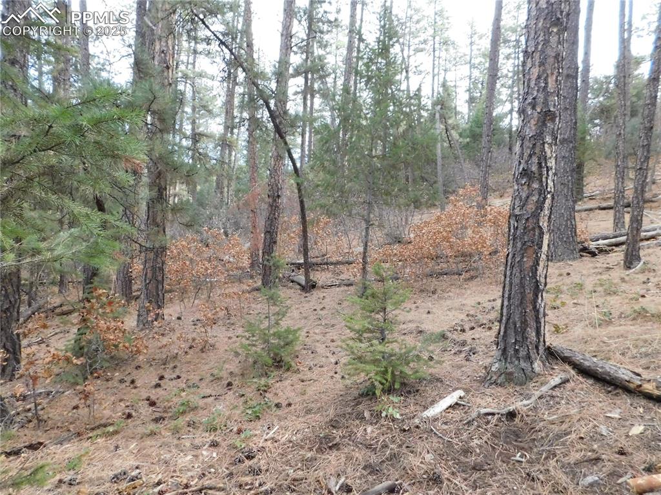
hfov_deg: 74.0
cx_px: 330
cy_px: 248
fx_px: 439
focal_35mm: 23
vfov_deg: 58.8
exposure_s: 1/640
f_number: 3
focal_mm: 4
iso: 800
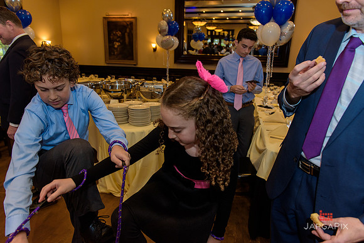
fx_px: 243
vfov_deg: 53.2
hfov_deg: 73.7
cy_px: 122
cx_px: 182
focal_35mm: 24
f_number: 3.2
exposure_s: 1/125
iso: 1250
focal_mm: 24
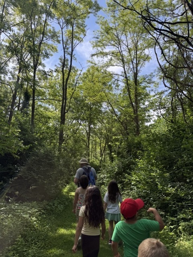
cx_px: 96
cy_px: 128
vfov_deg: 71.6
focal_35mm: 24
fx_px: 178
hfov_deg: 56.8
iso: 80
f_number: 1.78
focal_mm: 6.76
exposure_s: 1/1250
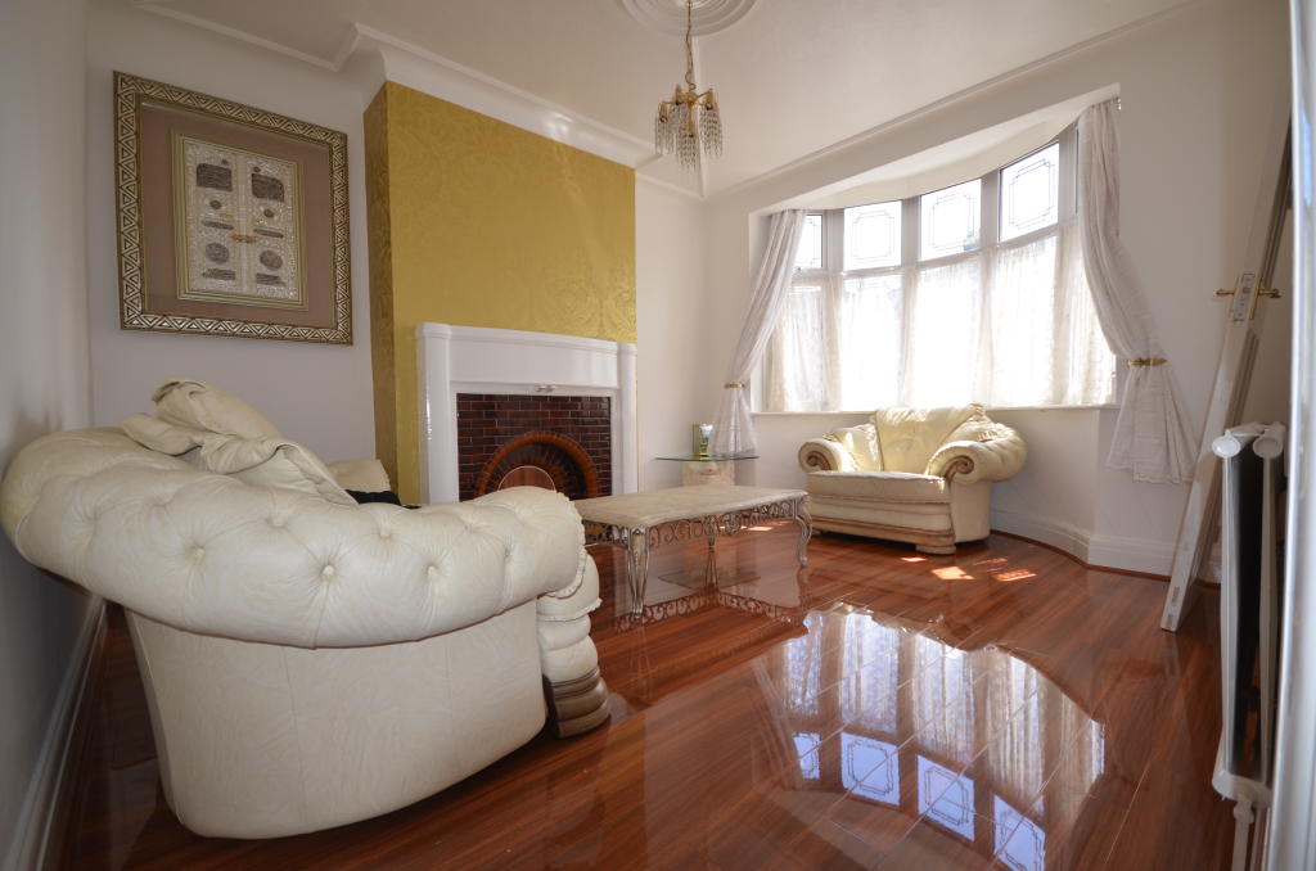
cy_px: 436
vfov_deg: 77.1
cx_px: 658
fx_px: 547
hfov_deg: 100.5
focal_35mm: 15
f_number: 4
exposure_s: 1/200
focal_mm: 10
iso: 220
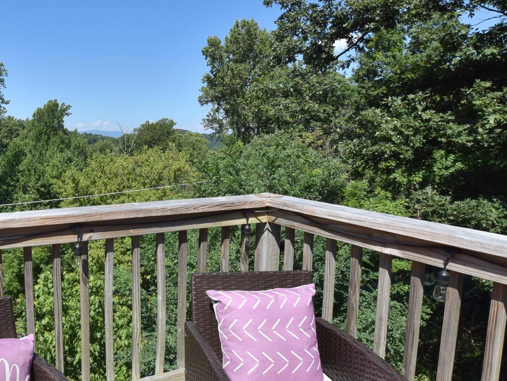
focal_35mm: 26
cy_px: 189
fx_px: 381
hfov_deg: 60.4
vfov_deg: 53.1
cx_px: 84
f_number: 10
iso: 200
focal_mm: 10
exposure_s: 1/400
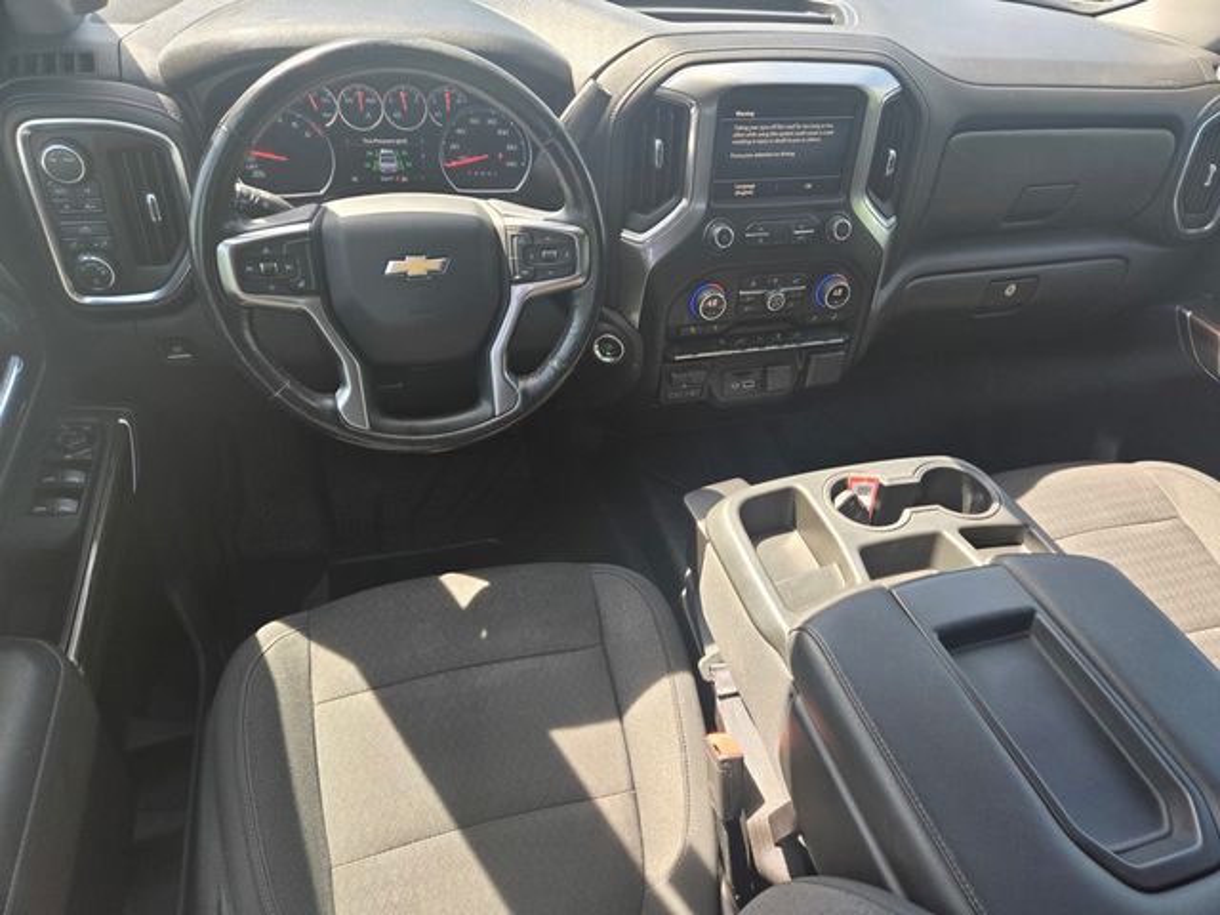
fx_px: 811
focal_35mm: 23
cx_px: 610
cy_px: 458
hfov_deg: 73.9
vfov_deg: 58.9
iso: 40
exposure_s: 1/180
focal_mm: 5.4
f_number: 1.8
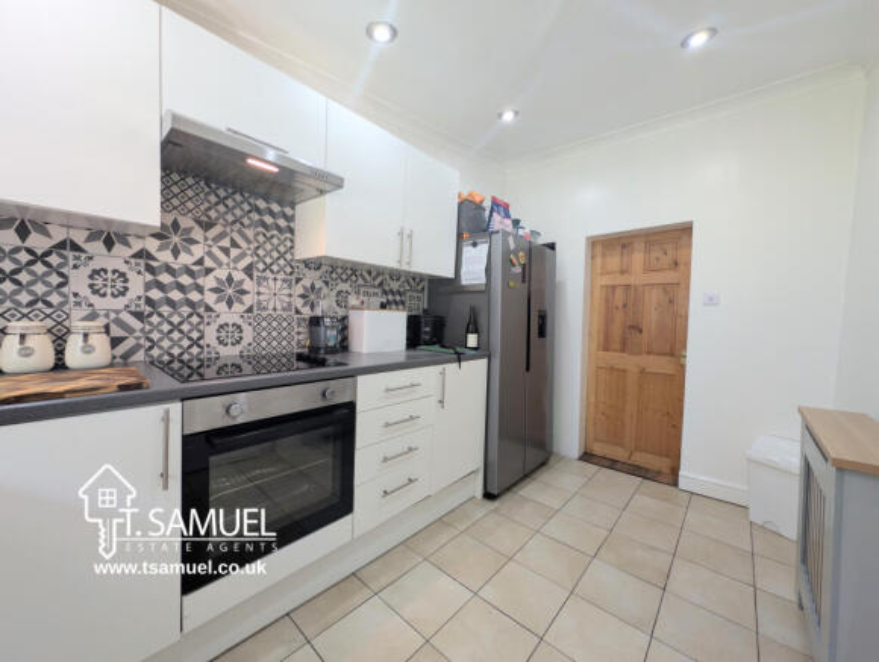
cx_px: 440
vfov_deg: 94.7
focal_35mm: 12
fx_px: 305
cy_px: 331
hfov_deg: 110.4
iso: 42
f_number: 1.95
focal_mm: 2.23
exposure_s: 1/33.4
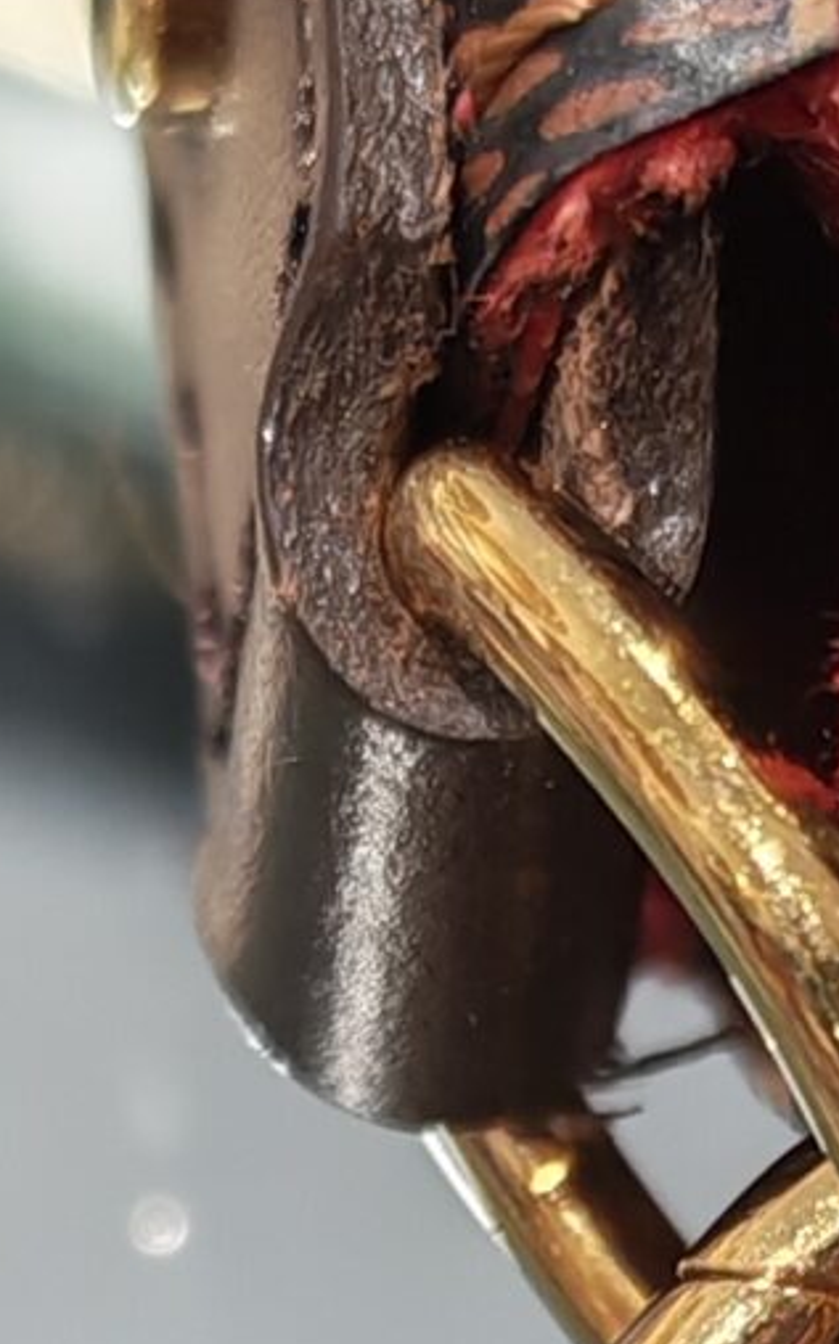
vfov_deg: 10.8
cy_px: 1995
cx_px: 339
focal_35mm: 187
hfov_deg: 7.0
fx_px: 6849
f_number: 1.9
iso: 250
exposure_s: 1/100
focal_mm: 6.12
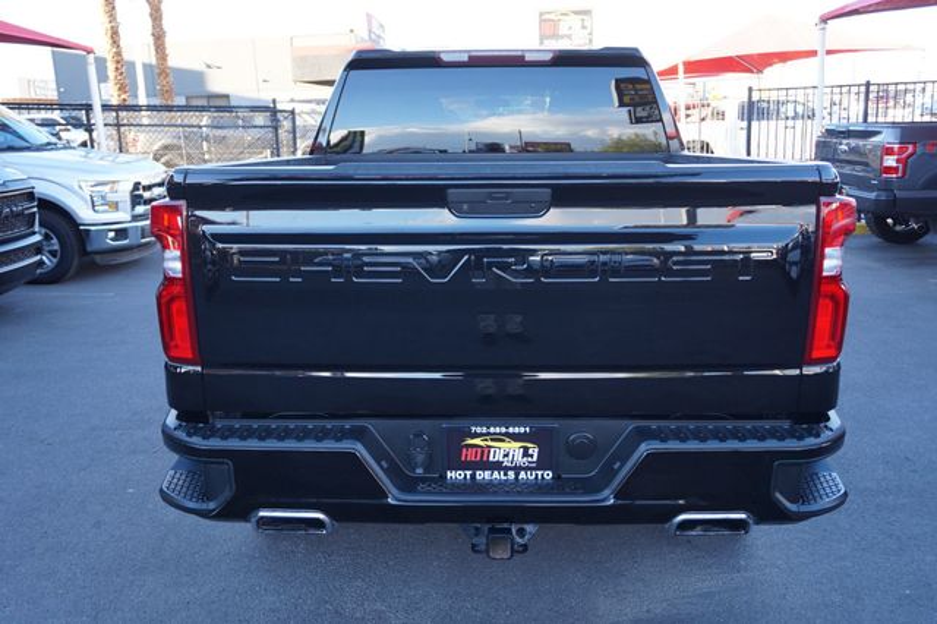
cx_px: 468
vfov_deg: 41.7
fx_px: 819
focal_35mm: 32
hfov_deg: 59.5
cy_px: 312
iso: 160
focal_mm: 21
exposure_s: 1/60
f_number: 4
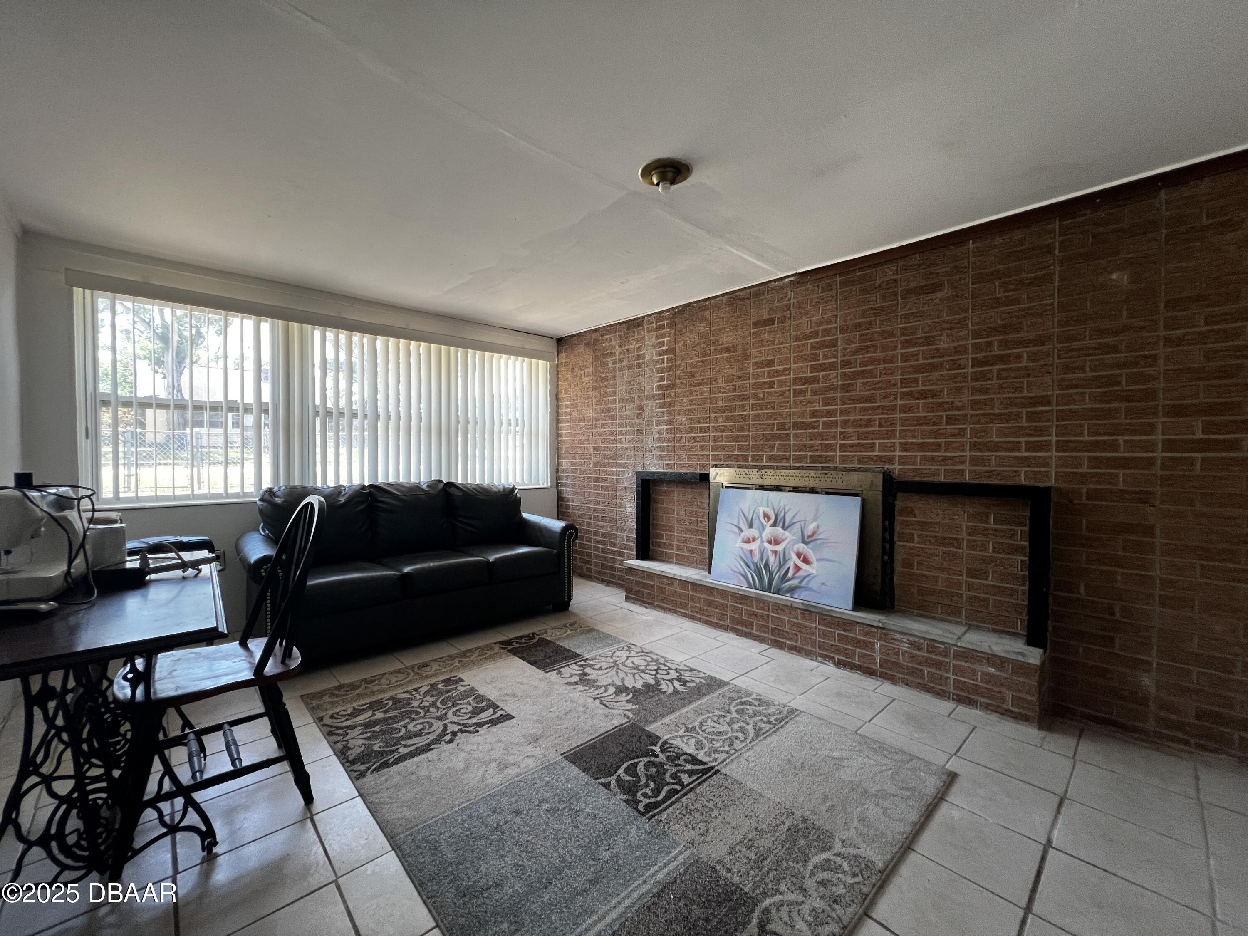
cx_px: 624
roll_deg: +0.3
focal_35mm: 13
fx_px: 469
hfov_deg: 106.2
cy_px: 468
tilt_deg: -1.3
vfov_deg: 89.9
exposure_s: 1/120
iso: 160
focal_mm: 1.57
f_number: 1.8
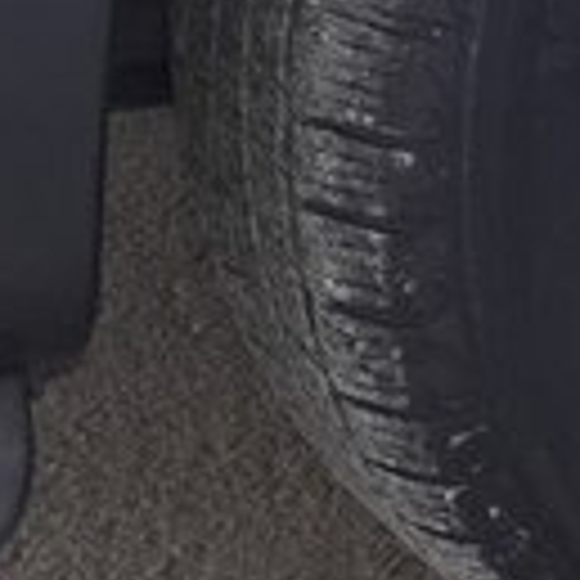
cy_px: -290
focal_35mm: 122
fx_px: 2313
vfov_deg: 13.5
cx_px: 1138
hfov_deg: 12.6
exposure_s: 1/100
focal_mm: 3.6
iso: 50
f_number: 1.9
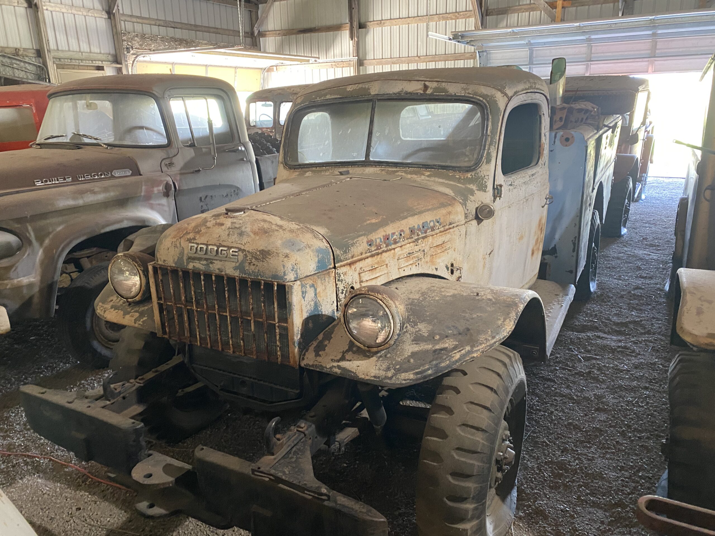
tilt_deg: -17.6
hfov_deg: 67.3
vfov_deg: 53.1
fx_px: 537
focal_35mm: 26
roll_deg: +1.5
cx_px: 358
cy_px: 268
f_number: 1.8
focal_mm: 4.25
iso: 400
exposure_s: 1/40
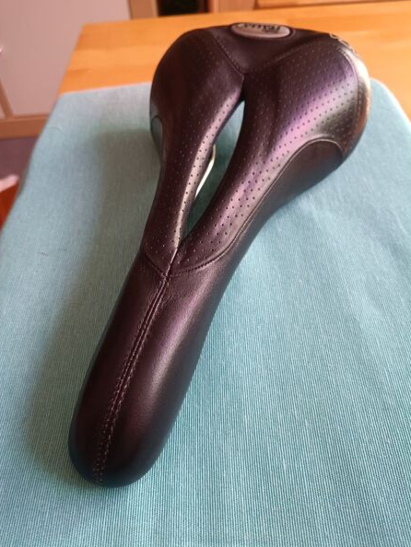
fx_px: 443
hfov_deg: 49.8
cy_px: 281
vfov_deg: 63.4
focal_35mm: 28
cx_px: 196
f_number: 1.8
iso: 924
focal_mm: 4.81
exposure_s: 1/50
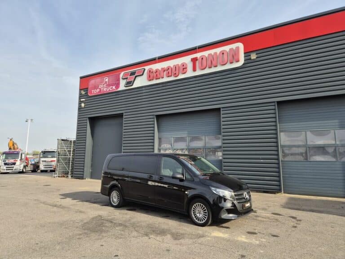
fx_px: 229
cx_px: 172
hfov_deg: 73.9
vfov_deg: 58.9
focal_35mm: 23
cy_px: 130
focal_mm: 5.4
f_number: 1.8
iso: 25
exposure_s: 1/1014
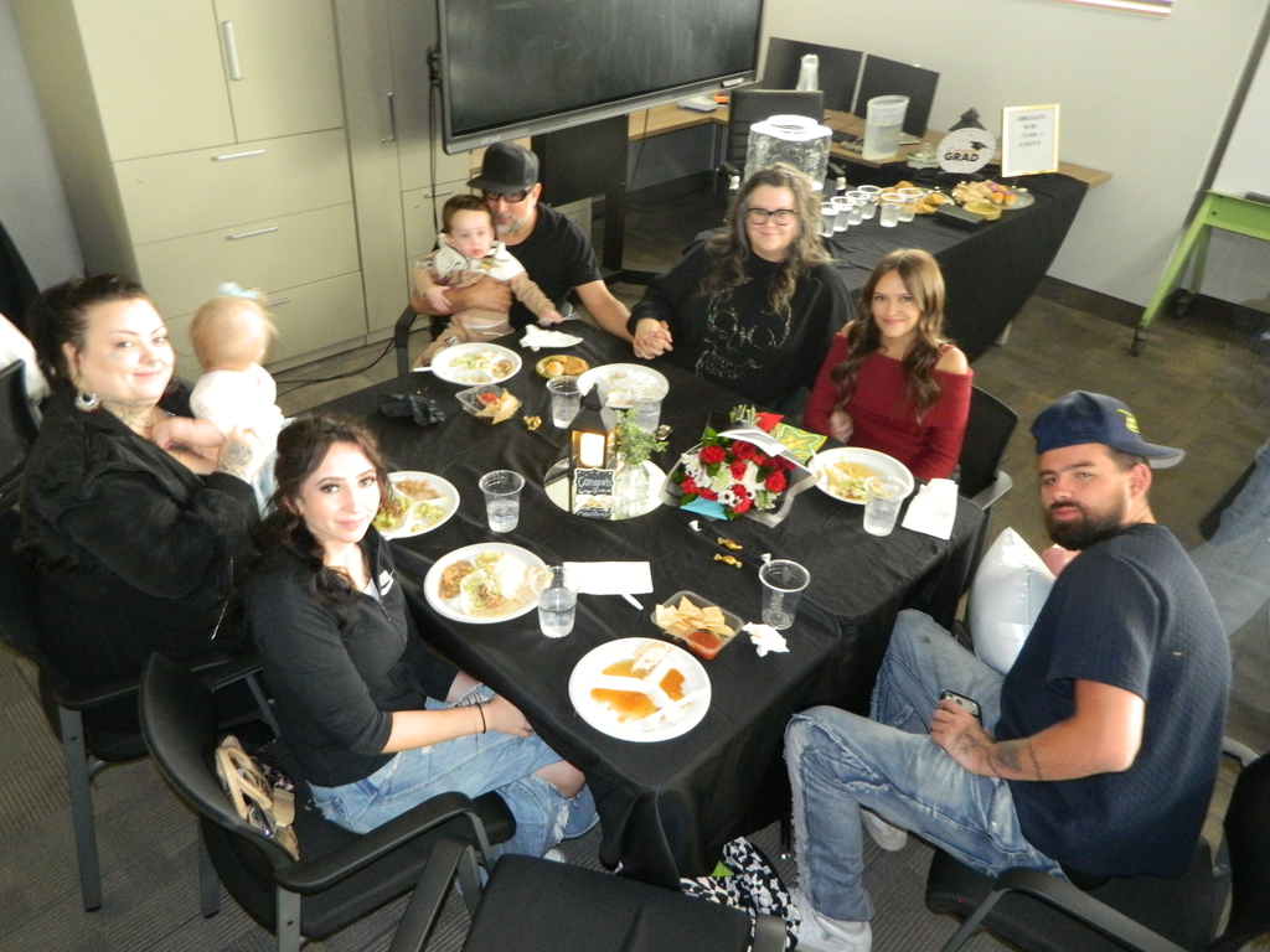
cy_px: 476
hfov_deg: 69.4
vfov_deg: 54.9
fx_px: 917
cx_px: 635
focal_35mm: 25
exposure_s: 1/3
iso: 400
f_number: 3.1
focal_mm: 4.5
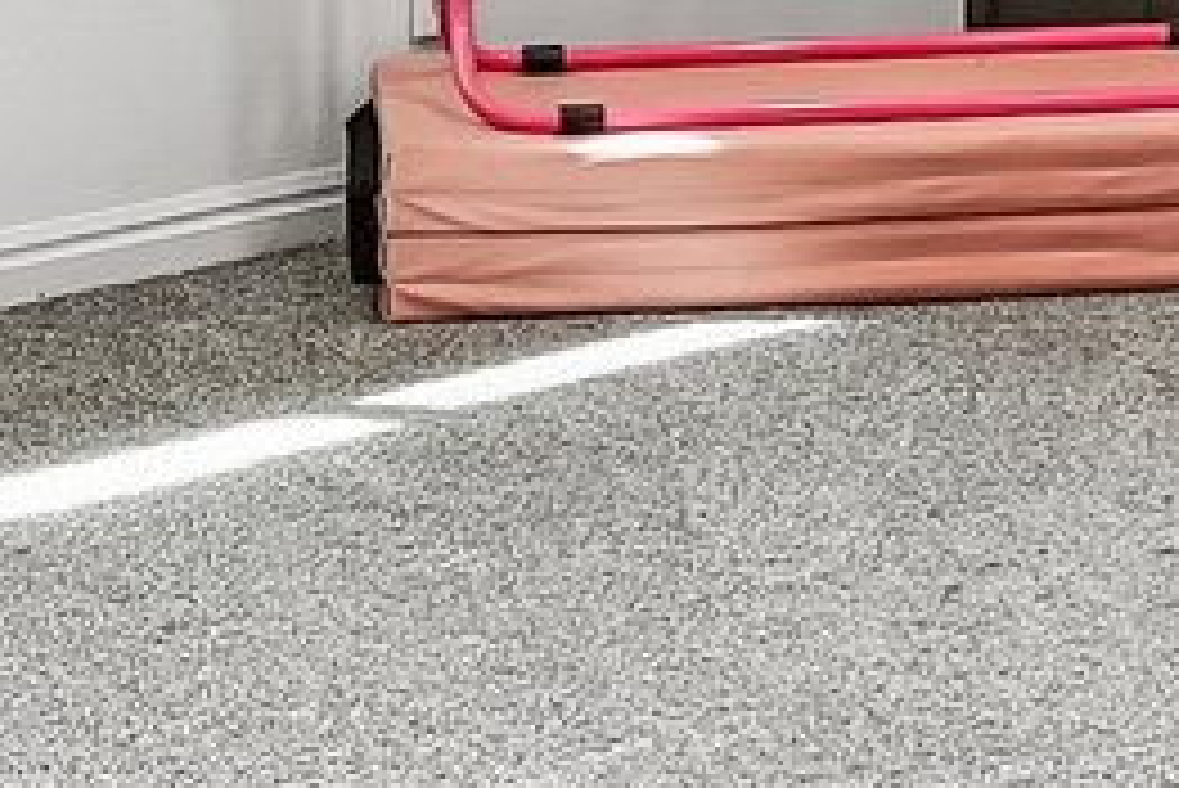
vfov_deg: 10.3
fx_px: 4096
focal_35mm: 125
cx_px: 927
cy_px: -637
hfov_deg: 16.3
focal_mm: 16
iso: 400
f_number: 8
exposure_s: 1/30
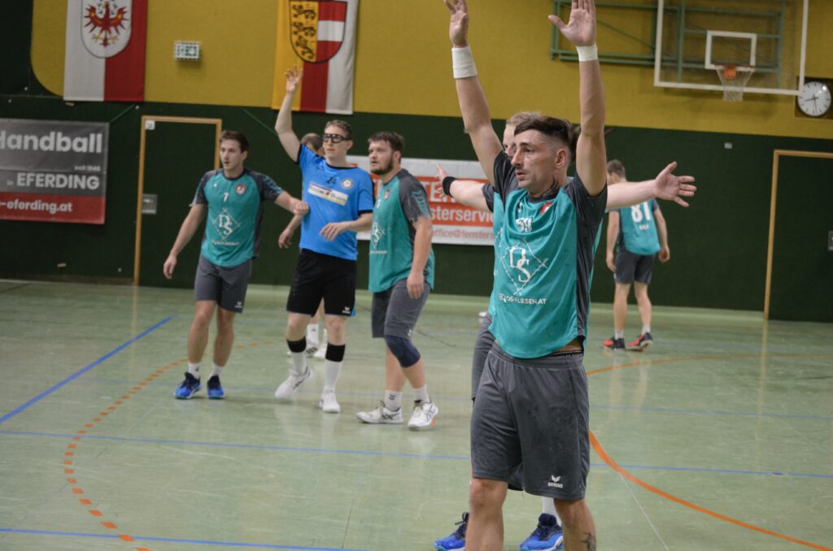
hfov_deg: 24.7
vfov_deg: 16.5
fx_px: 1905
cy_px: 276
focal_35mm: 82
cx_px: 416
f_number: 4
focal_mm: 55
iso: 1600
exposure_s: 1/250
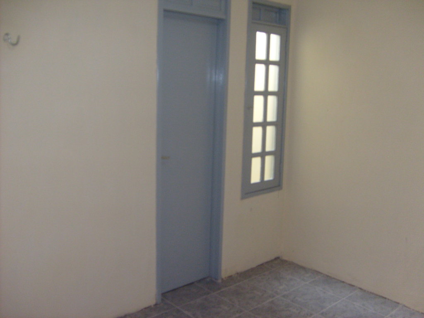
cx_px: 212
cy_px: 159
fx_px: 429
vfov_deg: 40.7
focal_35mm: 35
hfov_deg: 52.6
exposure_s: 1/45
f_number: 2.8
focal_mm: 5.8
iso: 100
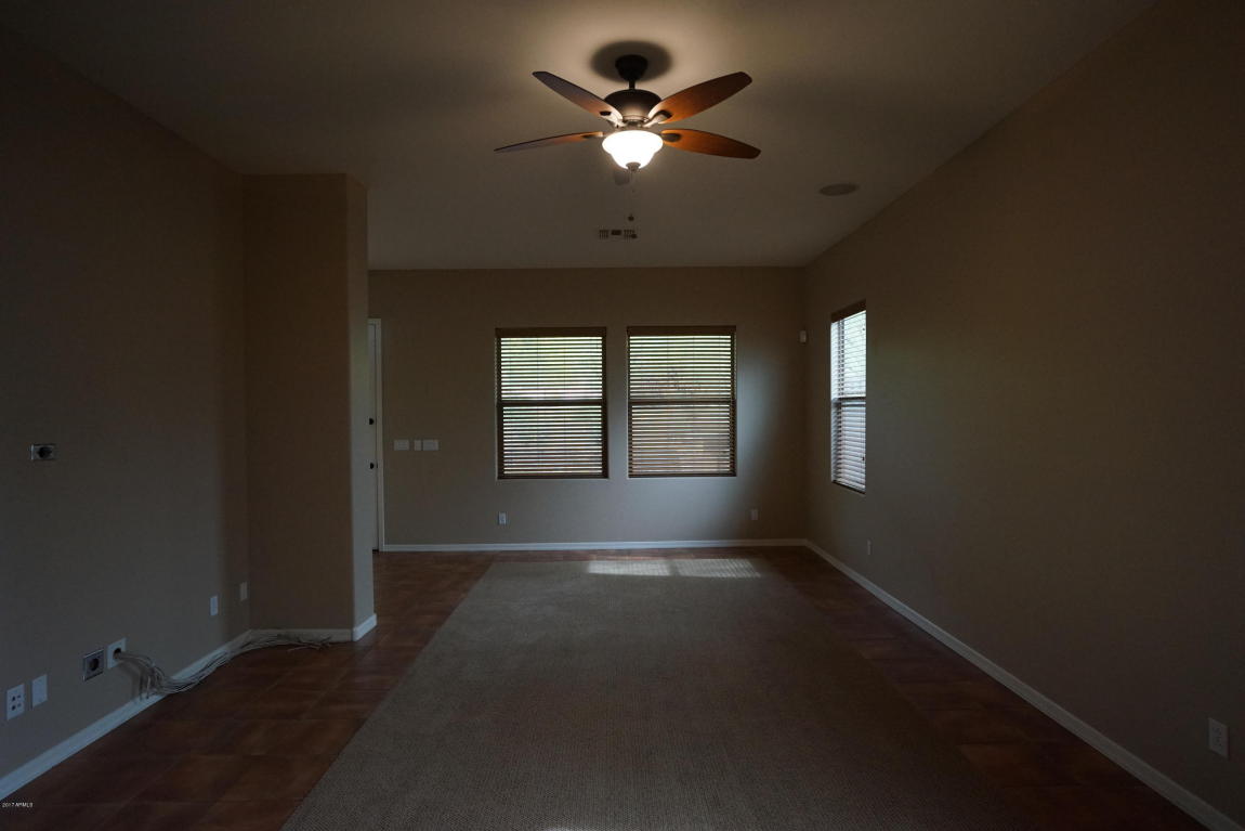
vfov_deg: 64.6
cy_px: 416
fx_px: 657
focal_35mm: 19
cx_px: 622
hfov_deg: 86.9
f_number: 4
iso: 3200
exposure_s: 1/160
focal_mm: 19
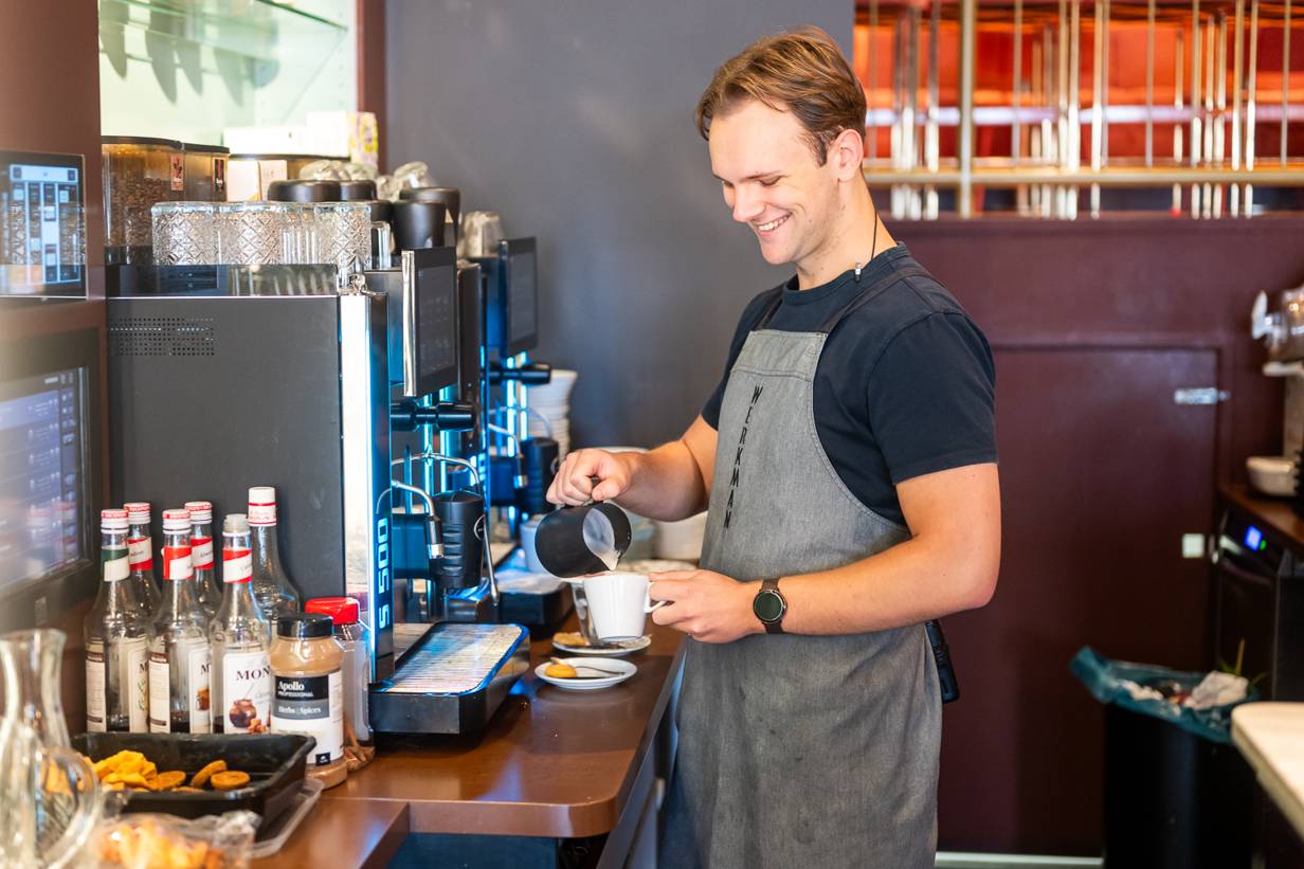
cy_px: 398
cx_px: 597
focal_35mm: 55
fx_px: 1979
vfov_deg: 24.8
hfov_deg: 36.4
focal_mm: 50
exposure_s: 1/80
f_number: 2
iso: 1250
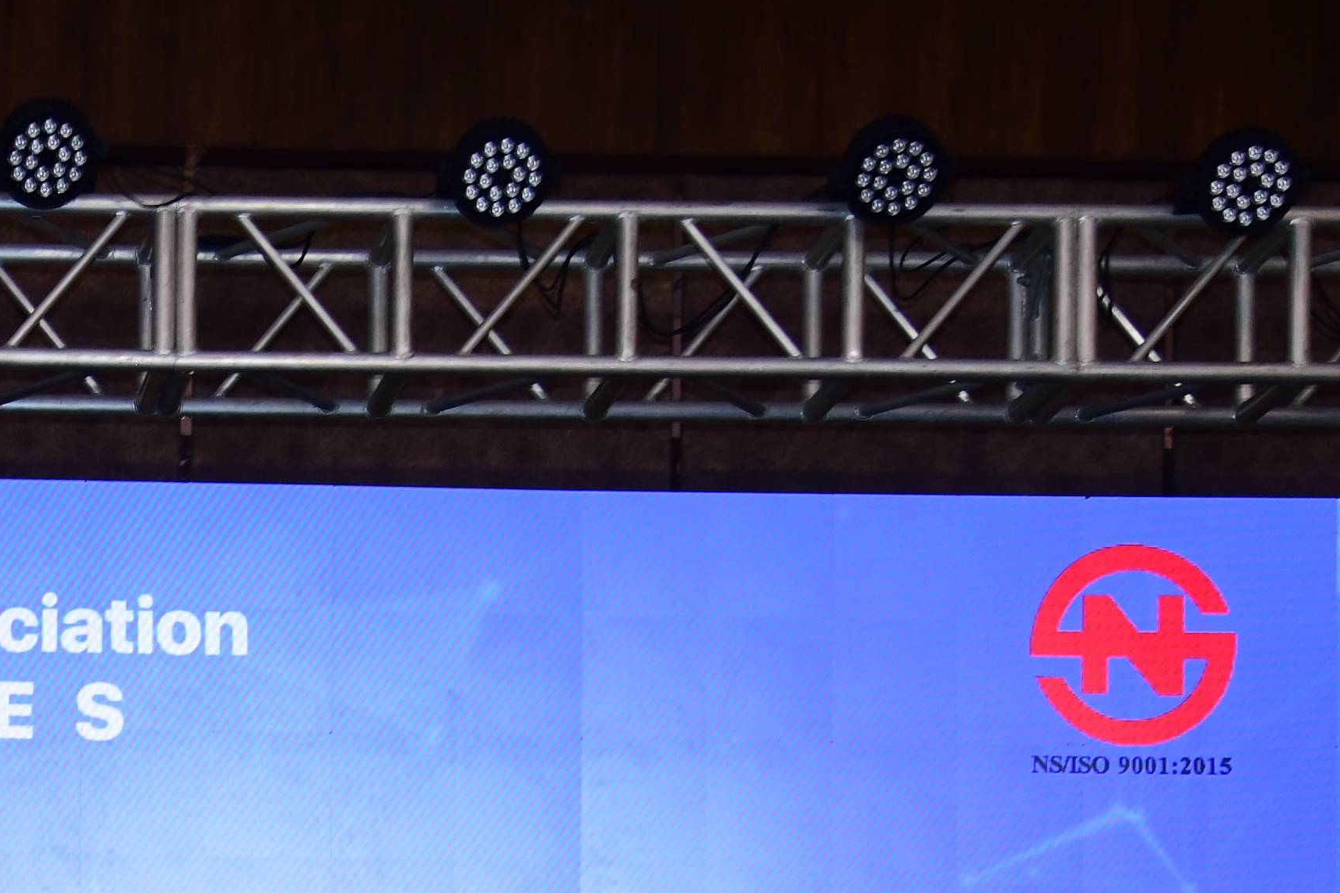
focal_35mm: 123
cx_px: -279
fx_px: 4578
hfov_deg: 16.0
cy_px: 1537
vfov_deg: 10.6
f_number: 5
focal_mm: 34
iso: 640
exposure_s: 1/60
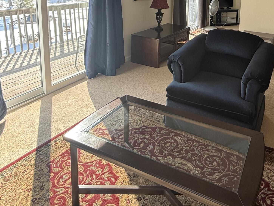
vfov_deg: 43.2
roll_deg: -2.2
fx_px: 230
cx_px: 193
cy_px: 13
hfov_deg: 59.5
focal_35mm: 29
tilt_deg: -8.2
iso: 64
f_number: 2.2
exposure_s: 1/132
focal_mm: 2.22
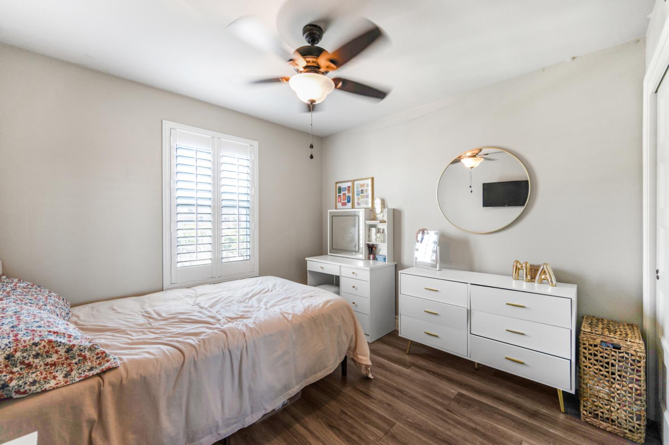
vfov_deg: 81.1
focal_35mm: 14
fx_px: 260
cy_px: 222
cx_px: 334
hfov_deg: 104.3
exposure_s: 1/13
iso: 500
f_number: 4
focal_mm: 14
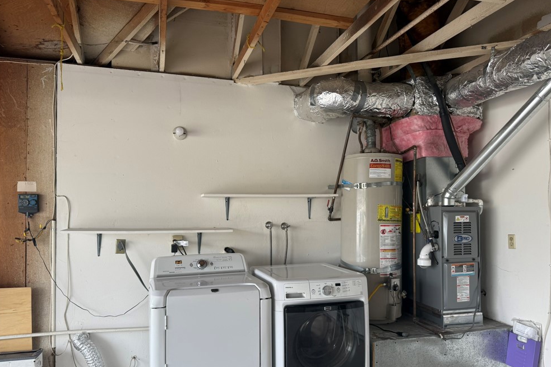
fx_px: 398
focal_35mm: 26
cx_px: 281
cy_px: 208
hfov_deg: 69.4
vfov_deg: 49.4
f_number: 1.78
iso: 50
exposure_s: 1/139
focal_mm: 6.76
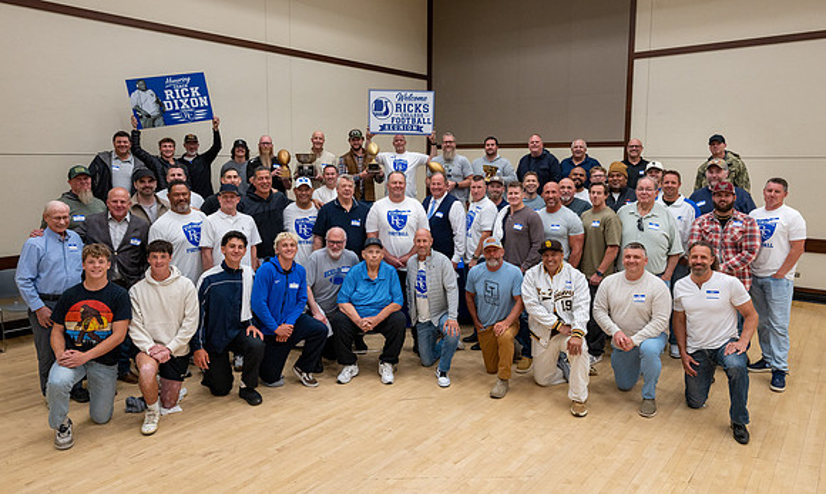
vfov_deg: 48.2
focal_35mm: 25
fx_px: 551
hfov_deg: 73.7
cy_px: 219
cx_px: 413
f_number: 8
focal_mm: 24
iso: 2000
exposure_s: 1/125
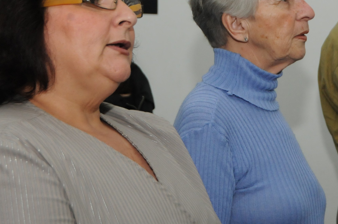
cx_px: 261
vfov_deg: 12.7
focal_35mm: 107
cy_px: 70
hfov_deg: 19.0
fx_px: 1003
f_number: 4.2
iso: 1250
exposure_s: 1/250
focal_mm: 38
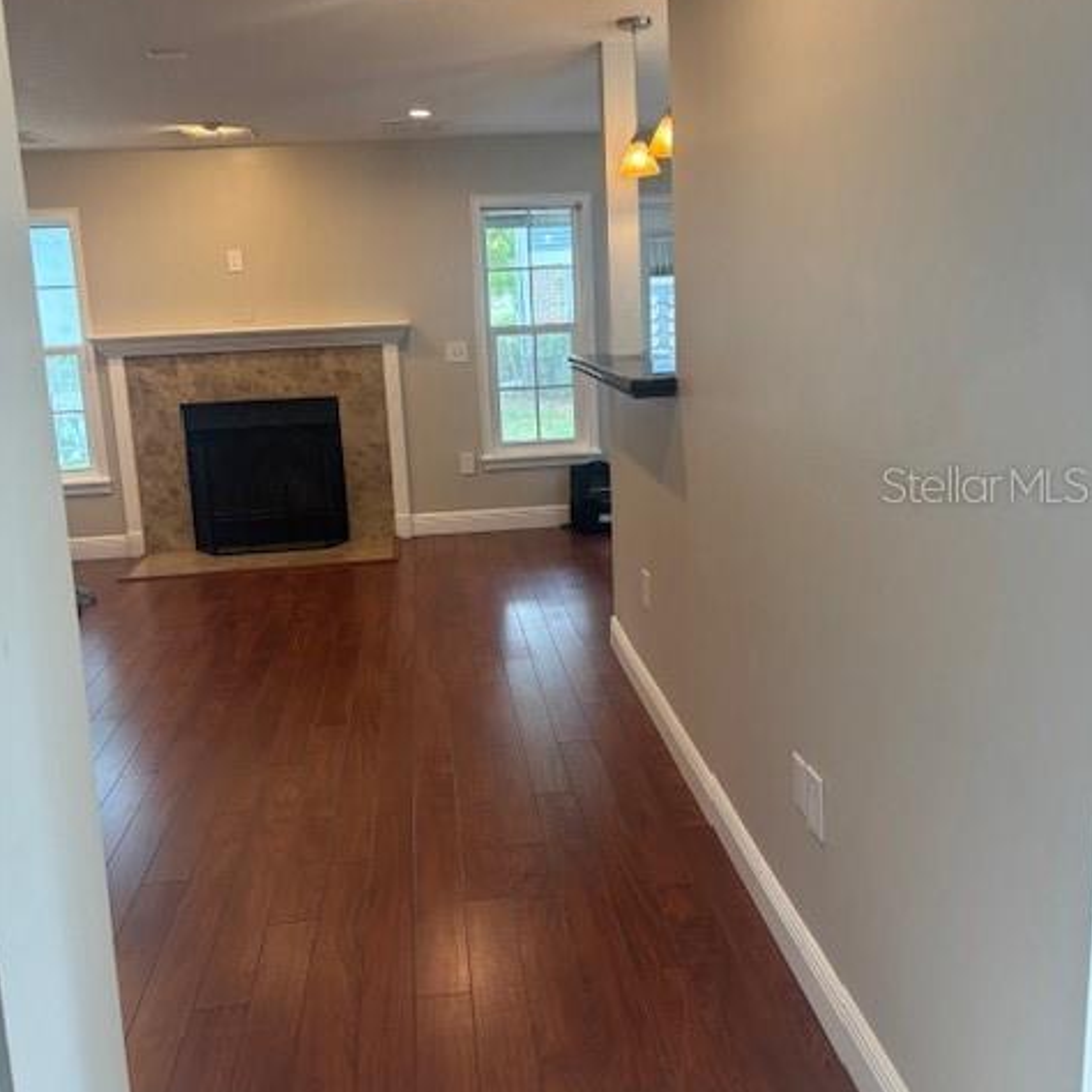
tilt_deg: -10.4
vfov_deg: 52.4
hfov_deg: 52.5
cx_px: 546
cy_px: 484
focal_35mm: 31
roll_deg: +1.3
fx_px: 1106
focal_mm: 5.96
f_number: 1.6
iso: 125
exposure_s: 1/60
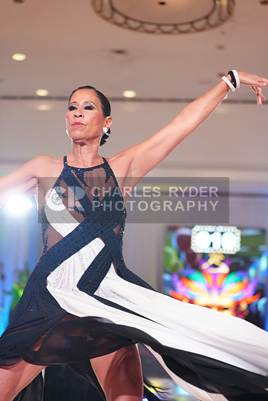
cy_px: 200
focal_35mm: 70
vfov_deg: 28.8
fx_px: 781
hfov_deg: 19.5
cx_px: 134
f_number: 2.8
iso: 2000
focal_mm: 70
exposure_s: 1/500
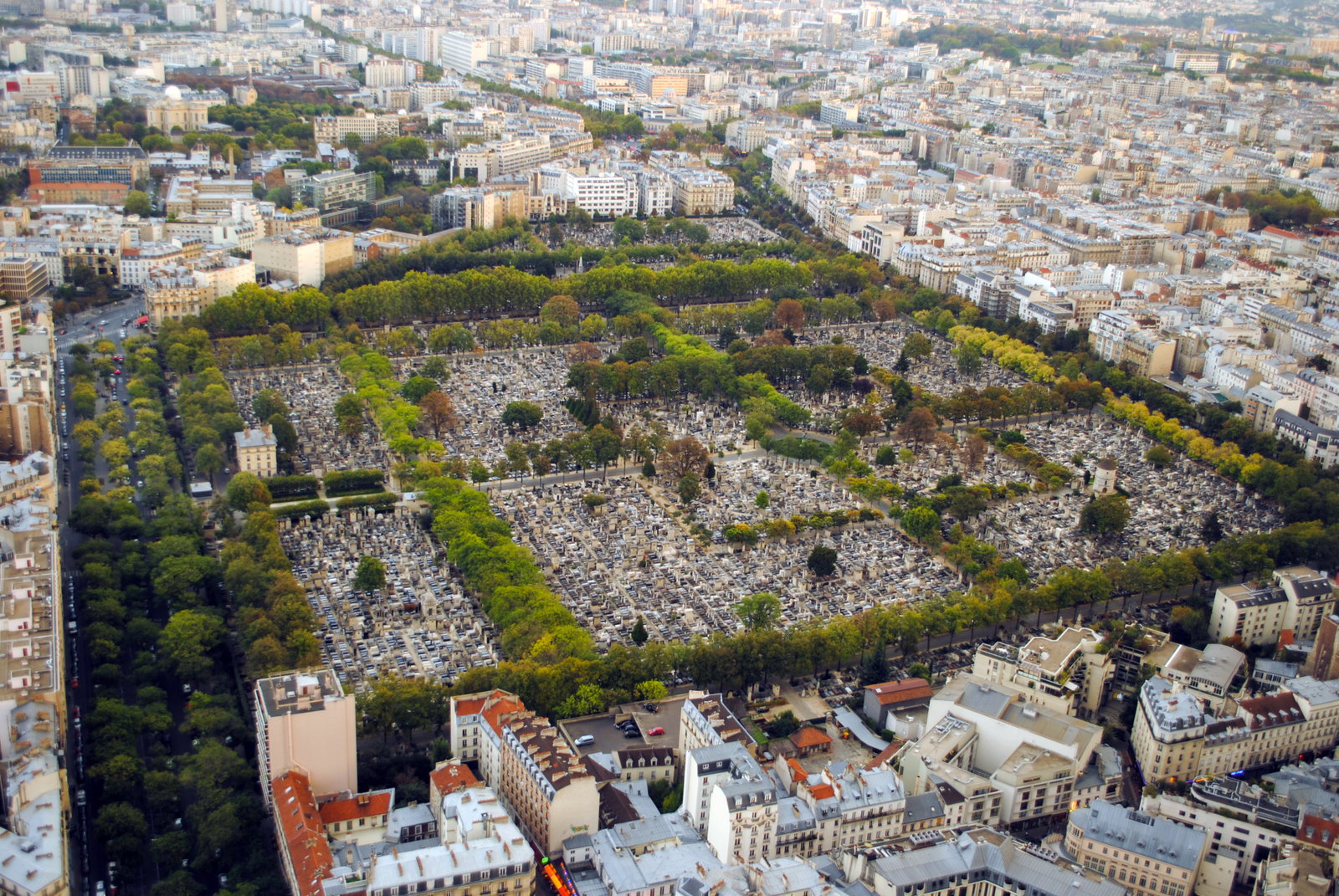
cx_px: 670
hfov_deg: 53.1
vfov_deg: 37.0
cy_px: 448
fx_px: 1341
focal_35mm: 36
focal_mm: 24
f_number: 4
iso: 100
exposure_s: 1/10
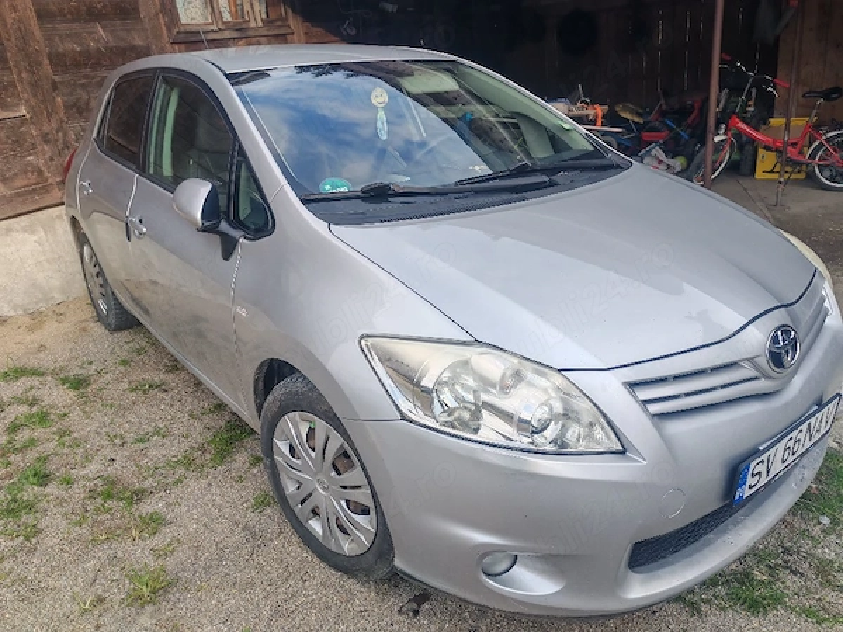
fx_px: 658
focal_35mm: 27
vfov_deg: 51.4
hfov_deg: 65.3
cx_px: 422
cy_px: 316
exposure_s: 1/286
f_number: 1.95
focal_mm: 5.52
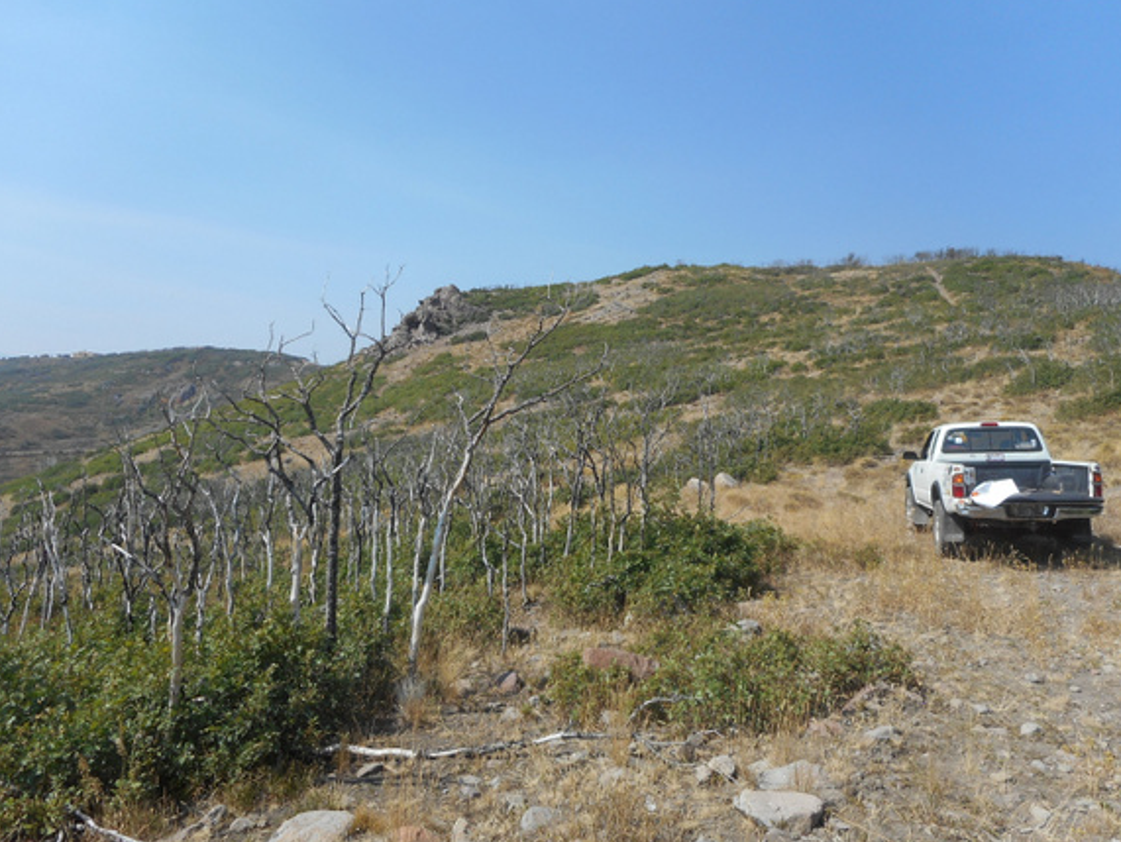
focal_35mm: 28
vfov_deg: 49.8
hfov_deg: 63.4
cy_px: 412
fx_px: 907
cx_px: 554
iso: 80
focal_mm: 4.5
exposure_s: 1/800
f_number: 3.7
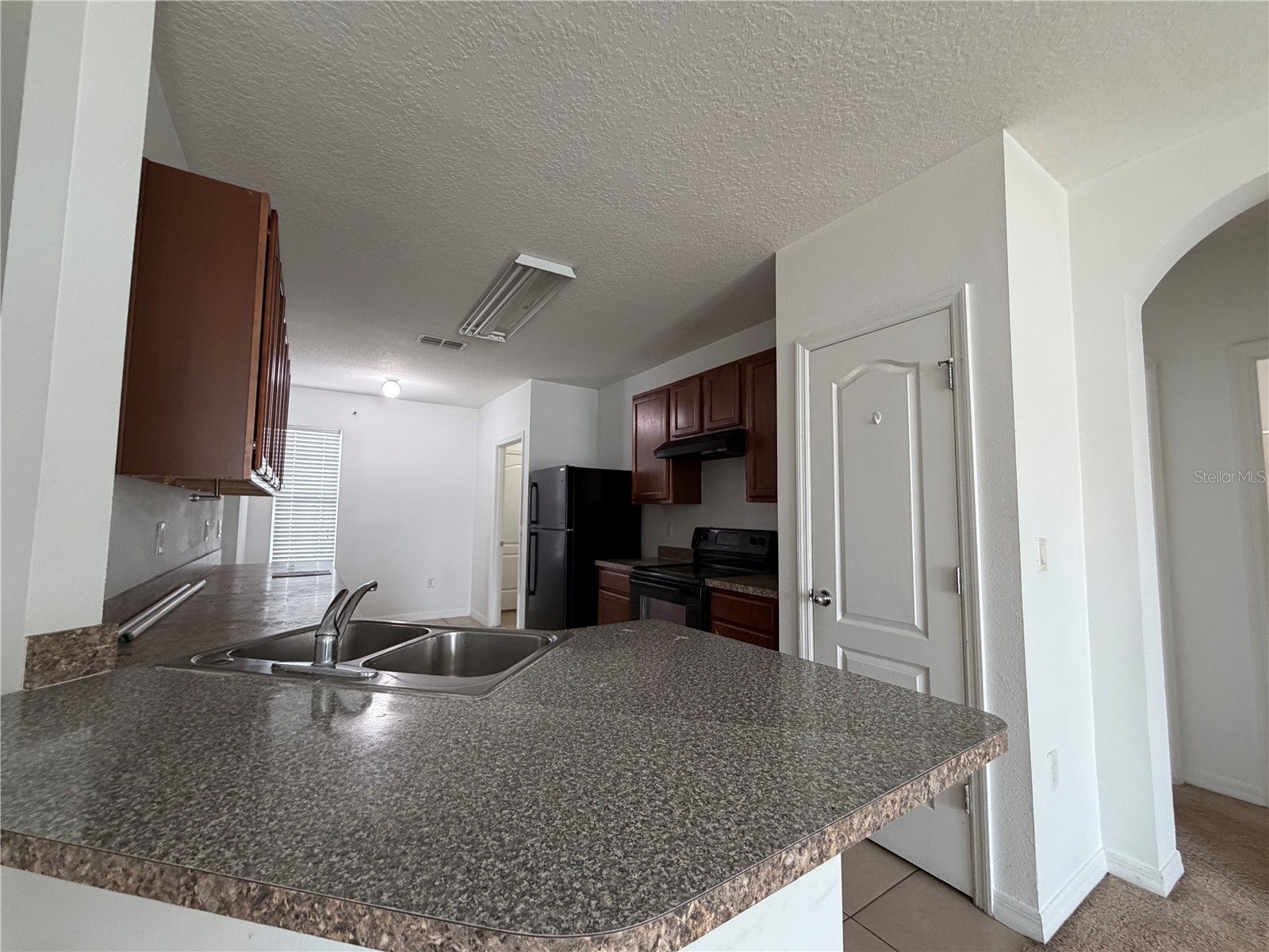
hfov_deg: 102.1
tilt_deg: +5.7
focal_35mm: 14
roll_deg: +0.1
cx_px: 634
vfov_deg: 85.7
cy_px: 476
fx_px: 513
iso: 250
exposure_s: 1/120
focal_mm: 2.22
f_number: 2.2
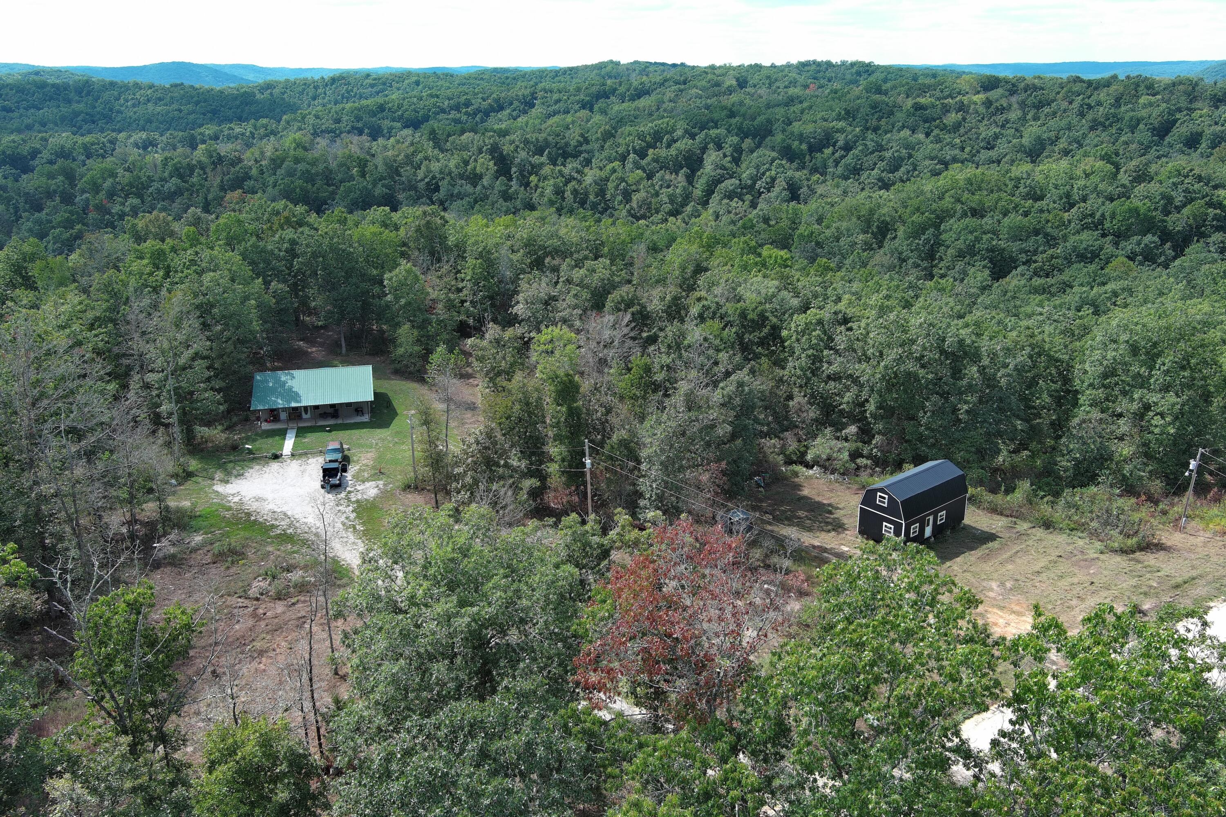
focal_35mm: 29
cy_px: 408
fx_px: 988
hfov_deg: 63.7
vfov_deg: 45.0
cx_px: 613
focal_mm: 10.57
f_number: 2.8
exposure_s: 1/654
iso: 100
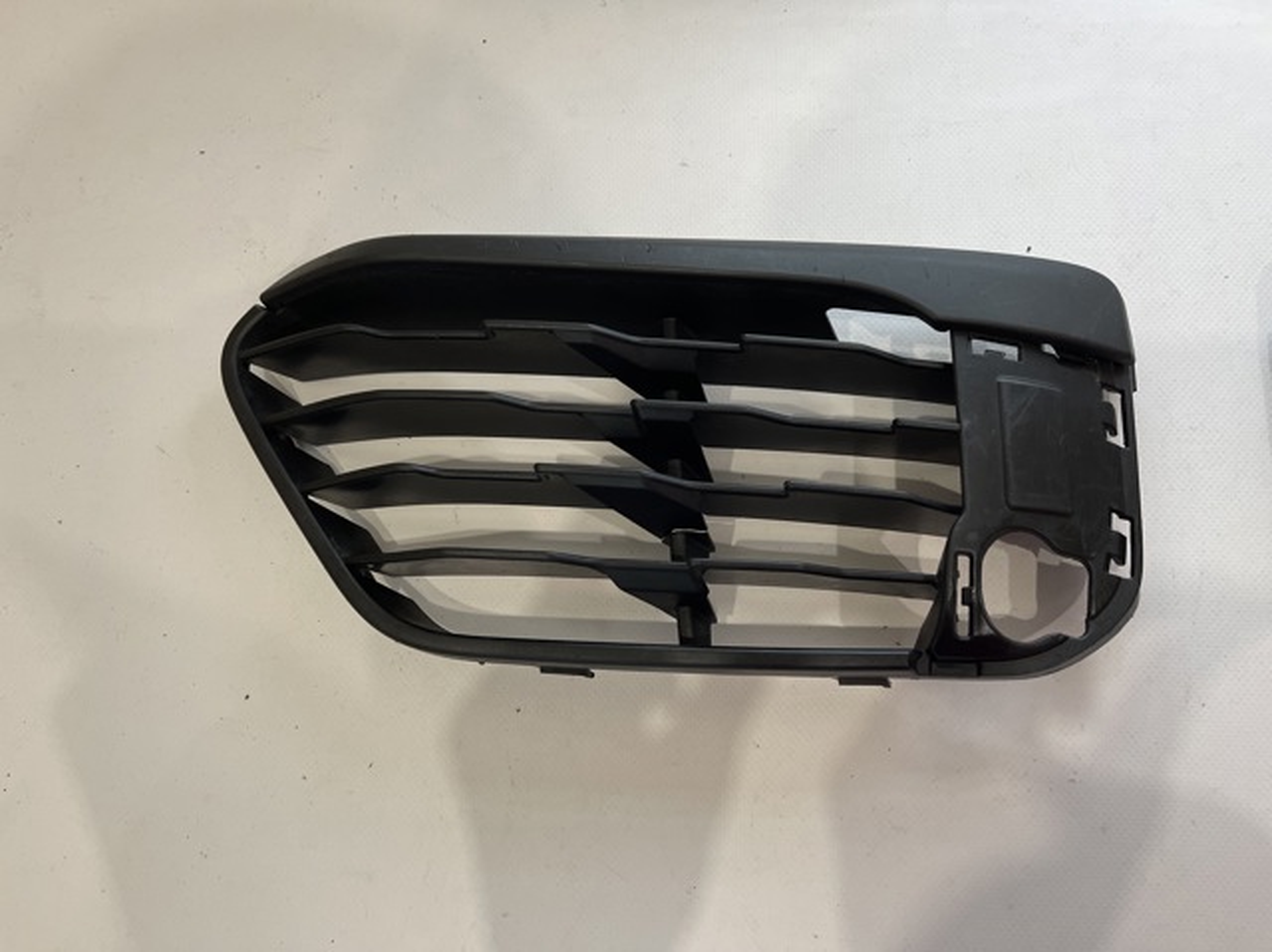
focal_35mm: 25
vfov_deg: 54.8
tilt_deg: -77.7
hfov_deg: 69.4
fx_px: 918
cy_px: 476
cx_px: 636
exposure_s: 1/100
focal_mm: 5.1
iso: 125
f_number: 1.6
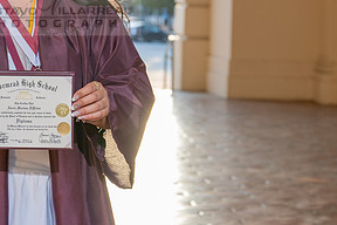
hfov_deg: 14.4
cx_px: 42
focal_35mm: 141
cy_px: 8
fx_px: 1320
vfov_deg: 9.7
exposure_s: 1/125
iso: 200
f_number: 5.6
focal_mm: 70
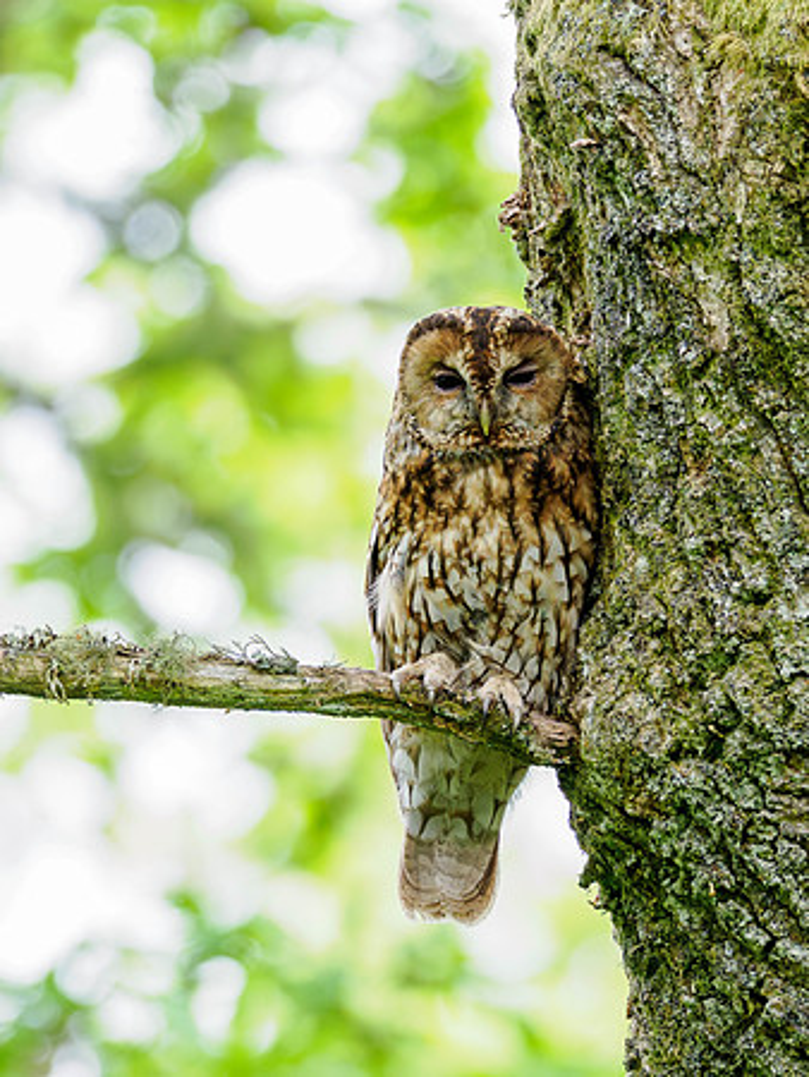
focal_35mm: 1003
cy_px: 515
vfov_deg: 2.0
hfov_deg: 1.5
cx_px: 538
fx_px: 31237
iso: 3200
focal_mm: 300
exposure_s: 1/320
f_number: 4
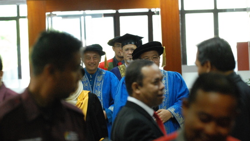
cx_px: 118
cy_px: 62
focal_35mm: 210
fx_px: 1392
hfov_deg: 10.3
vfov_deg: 5.8
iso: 1600
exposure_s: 1/60
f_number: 3.5
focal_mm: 110
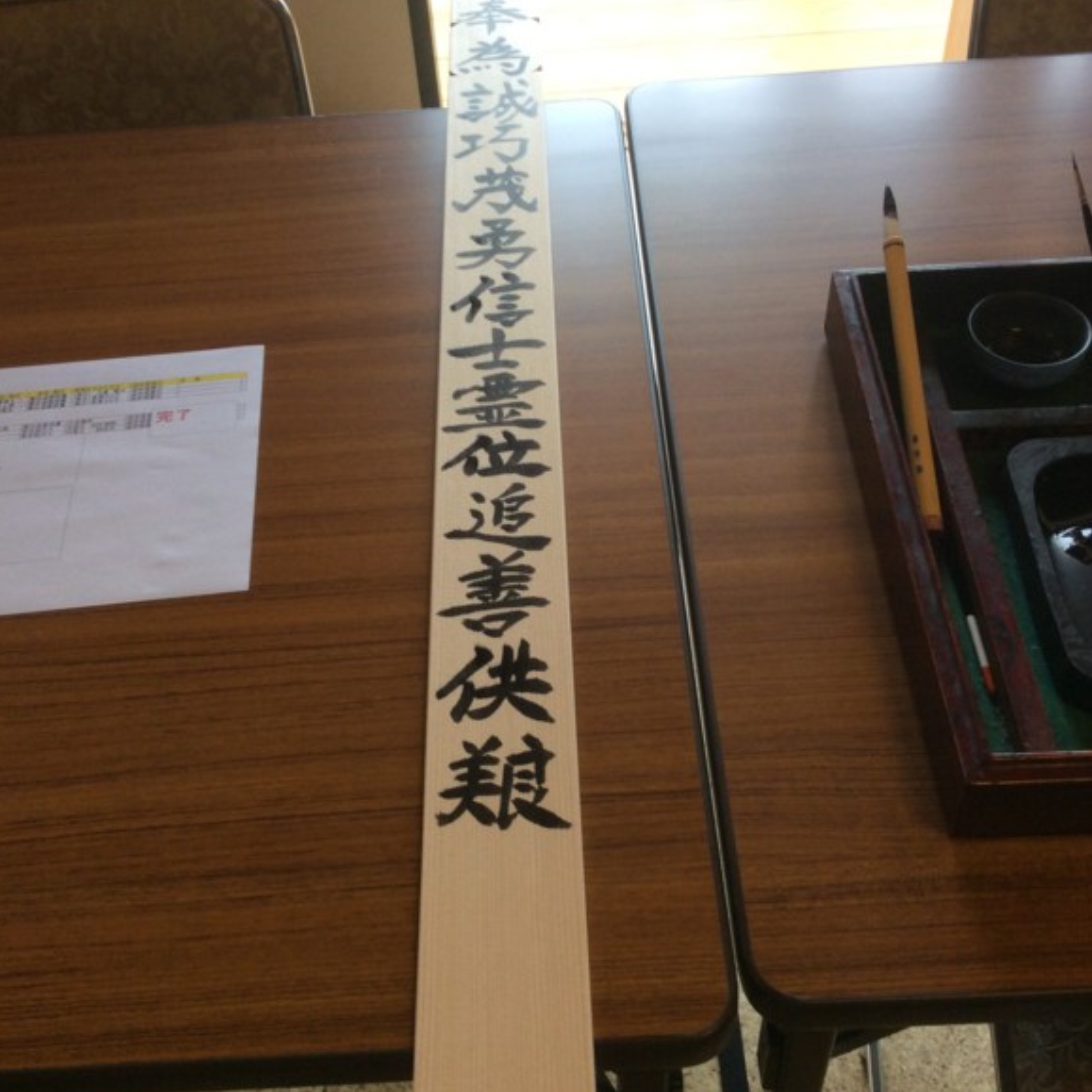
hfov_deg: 42.8
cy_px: 551
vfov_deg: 42.8
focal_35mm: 39
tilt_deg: -46.1
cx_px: 539
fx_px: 1392
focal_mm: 3.3
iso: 64
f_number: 2.4
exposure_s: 1/120
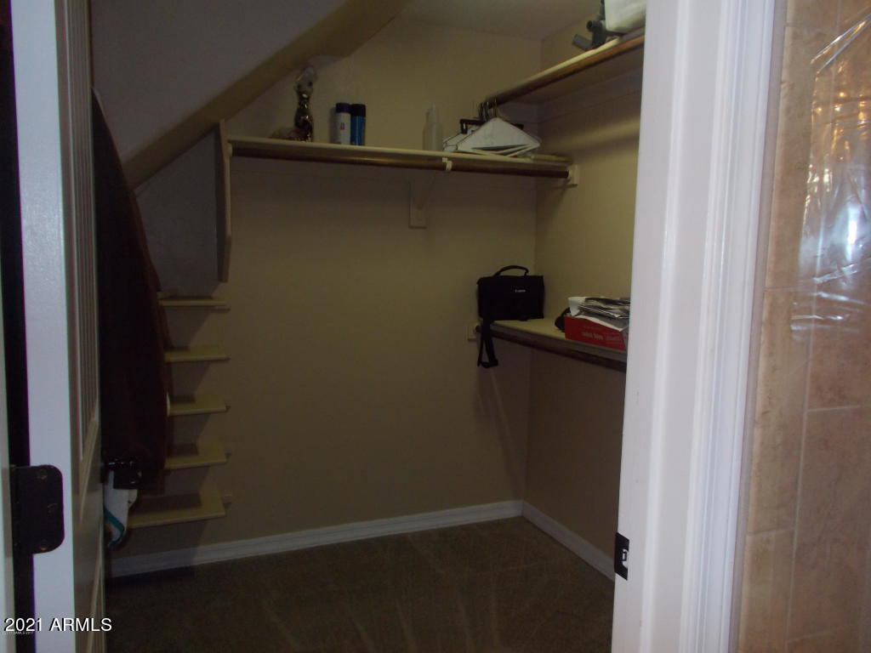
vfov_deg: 53.1
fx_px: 654
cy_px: 326
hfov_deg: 67.3
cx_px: 436
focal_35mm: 26
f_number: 3.2
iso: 200
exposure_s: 1/25
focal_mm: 4.6
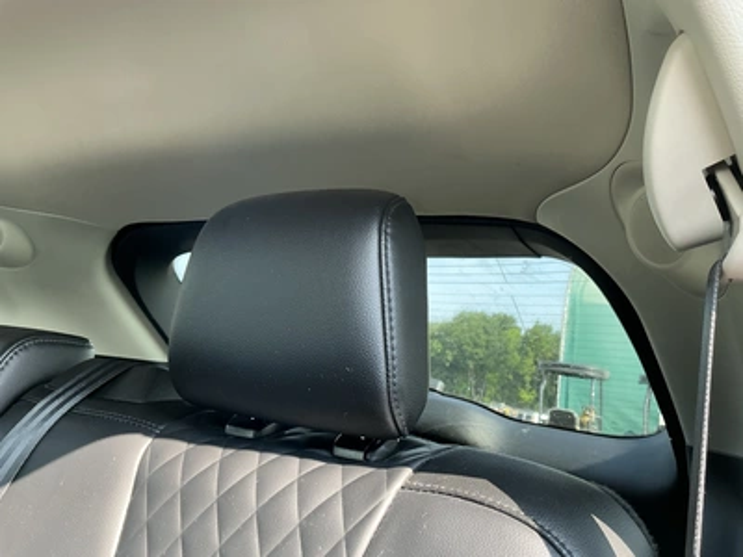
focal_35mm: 28
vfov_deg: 49.7
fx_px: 601
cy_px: 278
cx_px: 372
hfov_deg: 63.4
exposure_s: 1/109
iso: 64
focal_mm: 3
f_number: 1.8
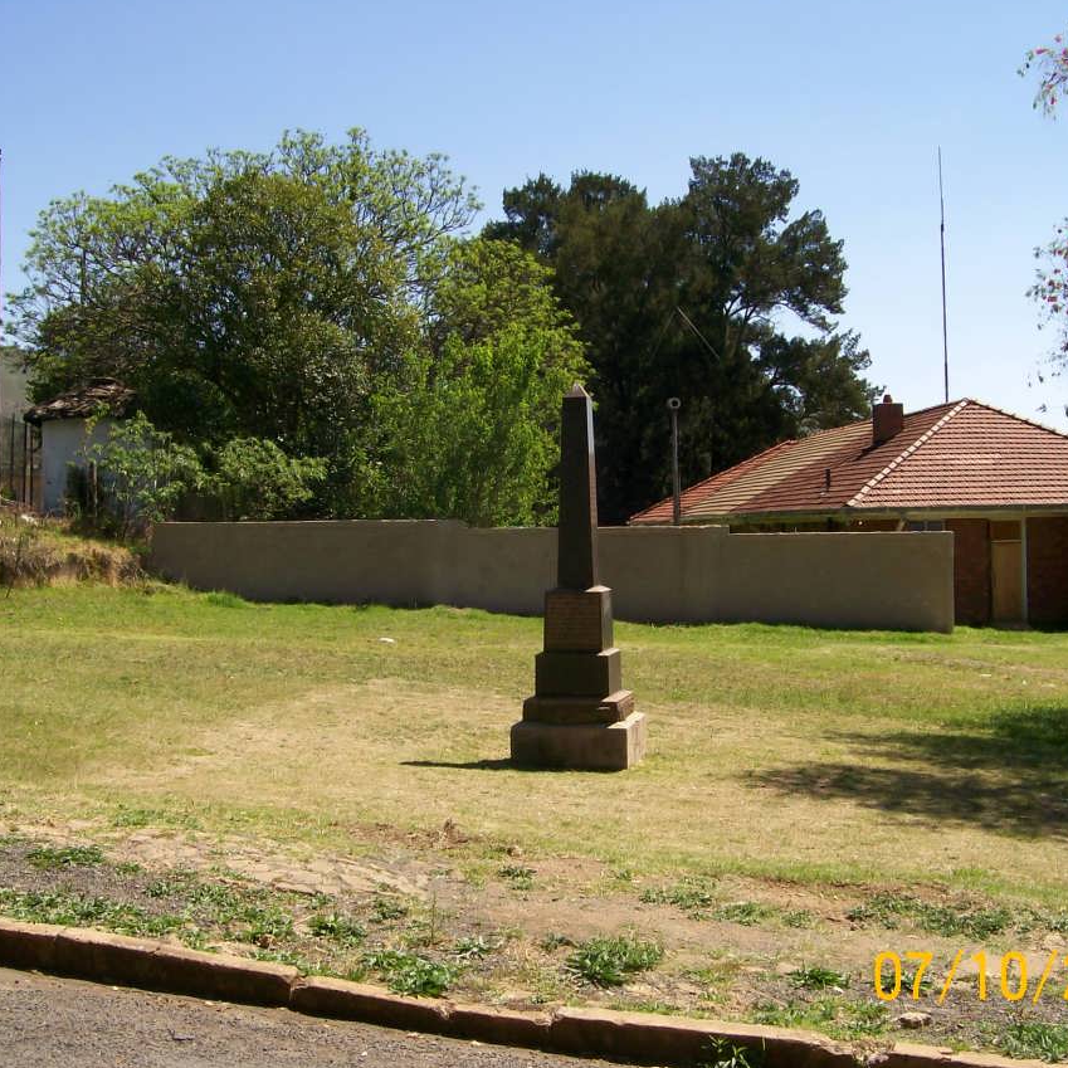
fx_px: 1571
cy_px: 550
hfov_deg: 37.5
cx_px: 508
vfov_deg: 37.5
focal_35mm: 45
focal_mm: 6
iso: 80
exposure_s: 1/509
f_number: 4.8
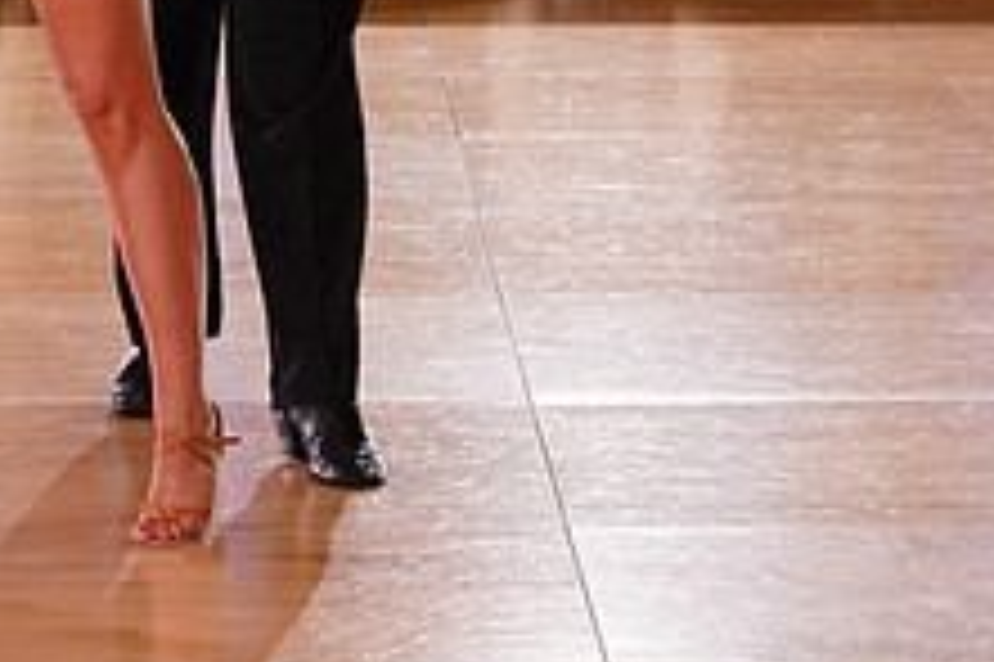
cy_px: -419
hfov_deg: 8.6
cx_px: 146
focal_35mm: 239
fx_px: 6594
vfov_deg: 5.7
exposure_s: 1/160
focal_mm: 91
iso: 1600
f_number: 5.6
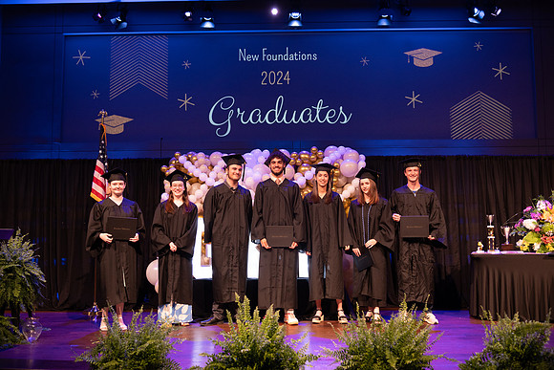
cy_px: 185
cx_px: 277
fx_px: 523
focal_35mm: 34
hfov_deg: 55.8
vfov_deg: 38.9
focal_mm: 34
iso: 1600
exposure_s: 1/200
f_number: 4
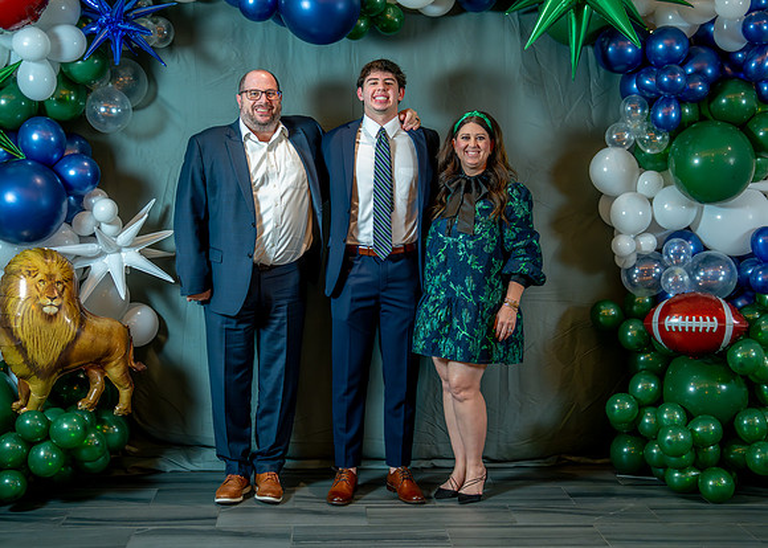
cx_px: 415
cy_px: 274
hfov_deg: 36.1
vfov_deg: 26.2
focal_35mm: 54
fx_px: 1177
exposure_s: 1/400
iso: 1250
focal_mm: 50
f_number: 1.2
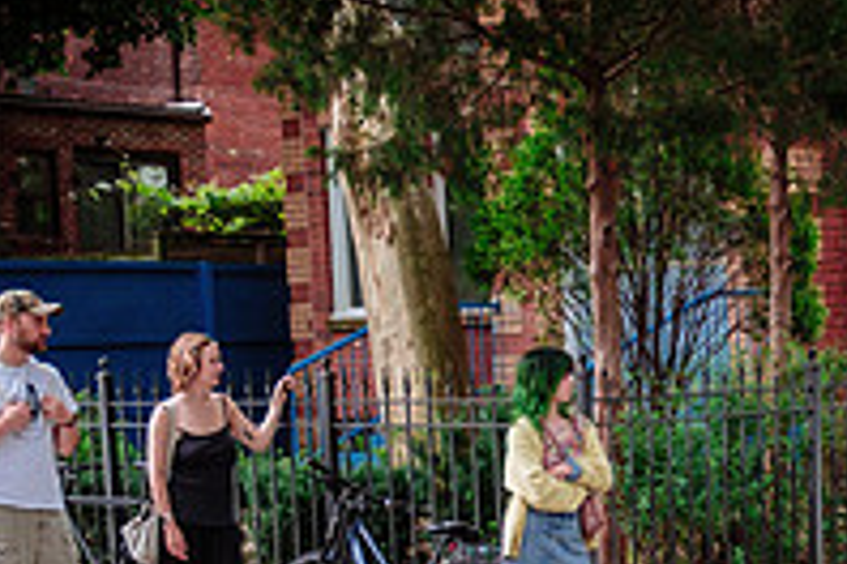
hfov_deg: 20.9
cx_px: 913
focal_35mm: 93
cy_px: 579
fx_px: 2188
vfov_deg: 14.4
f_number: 2.8
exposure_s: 1/200
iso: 500
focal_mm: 19.4
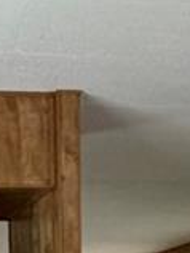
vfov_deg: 14.8
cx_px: -46
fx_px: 774
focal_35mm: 106
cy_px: 524
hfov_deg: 13.6
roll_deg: +2.2
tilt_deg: -11.4
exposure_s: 1/60
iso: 400
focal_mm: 2.22
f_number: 2.2
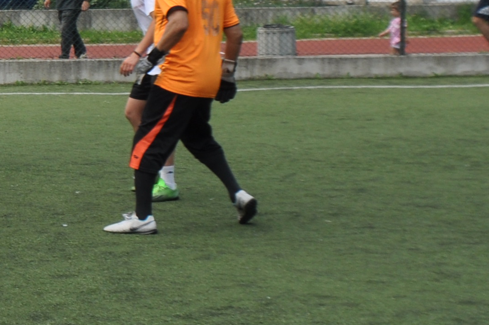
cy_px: 80
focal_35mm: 145
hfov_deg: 13.2
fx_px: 1967
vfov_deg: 9.4
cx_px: -304
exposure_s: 1/250
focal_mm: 24
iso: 200
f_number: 8
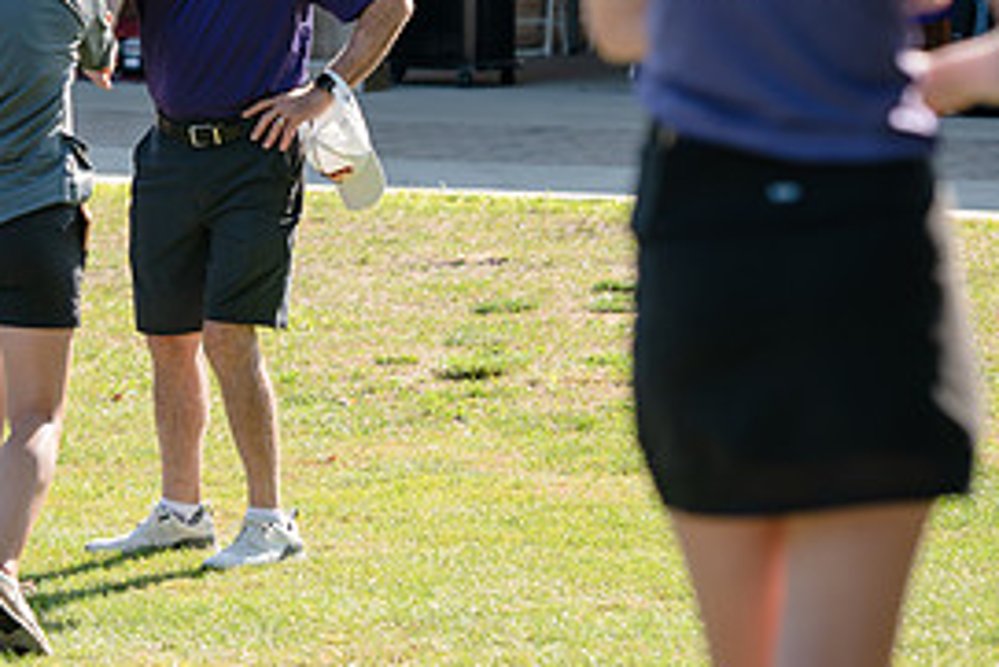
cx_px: 118
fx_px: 7135
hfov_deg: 8.0
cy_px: 39
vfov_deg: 5.3
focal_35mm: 257
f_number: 3.5
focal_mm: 120
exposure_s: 1/500
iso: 100
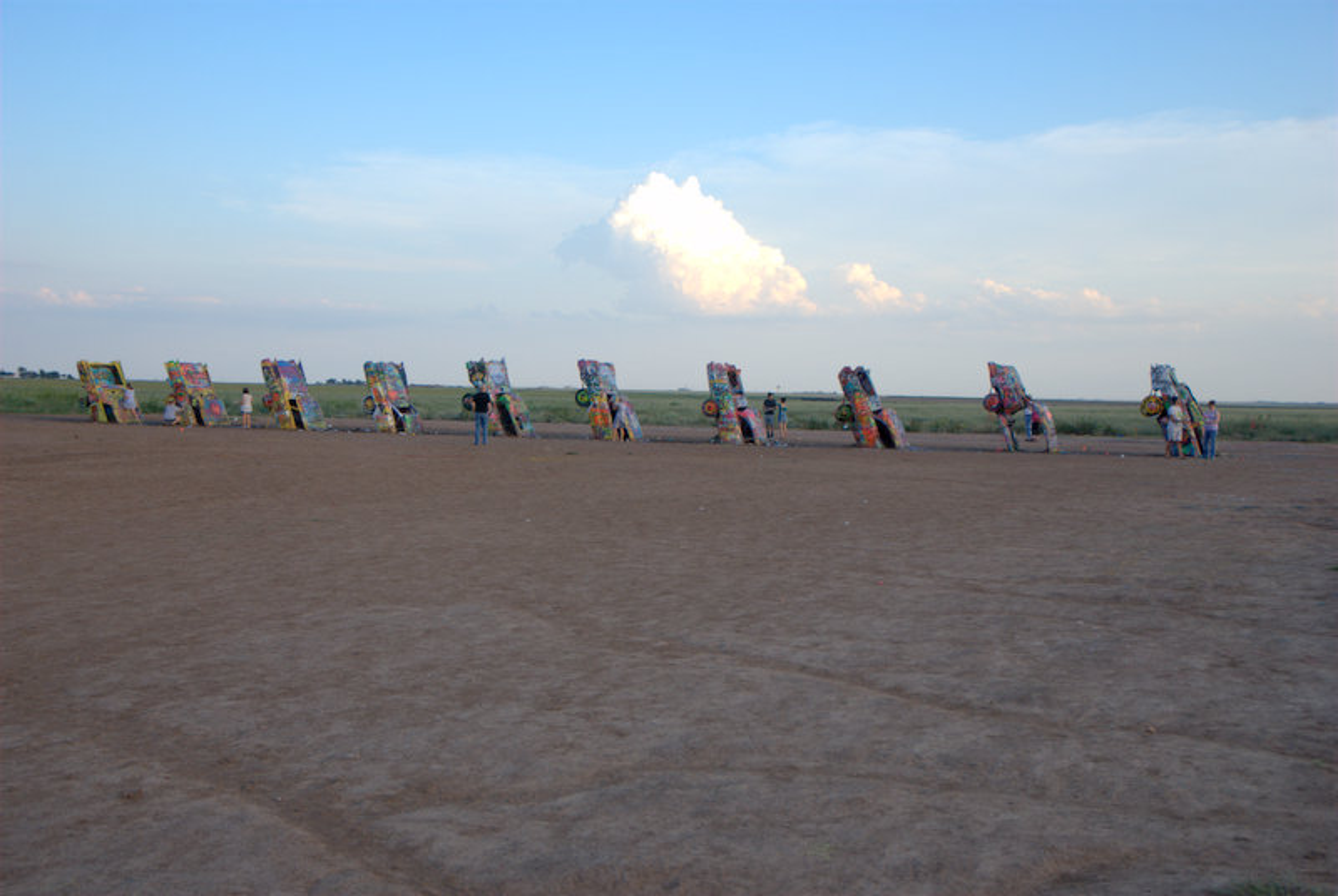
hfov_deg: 47.9
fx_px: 1507
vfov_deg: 33.1
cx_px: 669
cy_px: 448
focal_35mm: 40
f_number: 3.8
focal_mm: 27
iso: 100
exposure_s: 1/125
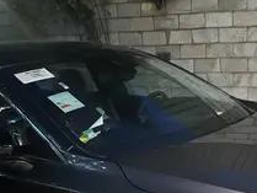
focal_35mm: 56
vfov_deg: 25.2
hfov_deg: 33.7
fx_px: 416
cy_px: 178
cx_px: 189
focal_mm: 5.7
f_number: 1.5
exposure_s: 1/5
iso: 800
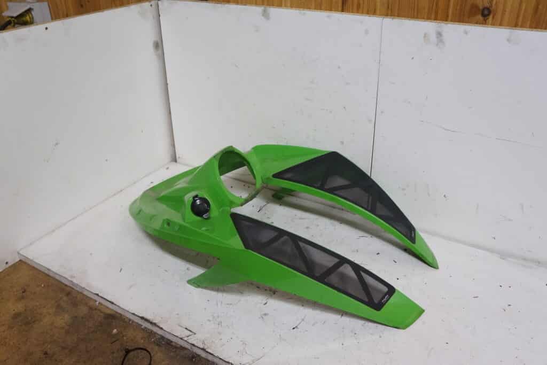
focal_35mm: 30
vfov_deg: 43.6
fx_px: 456
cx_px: 274
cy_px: 182
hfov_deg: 61.9
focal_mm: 20
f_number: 4.5
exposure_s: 1/60
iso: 1600
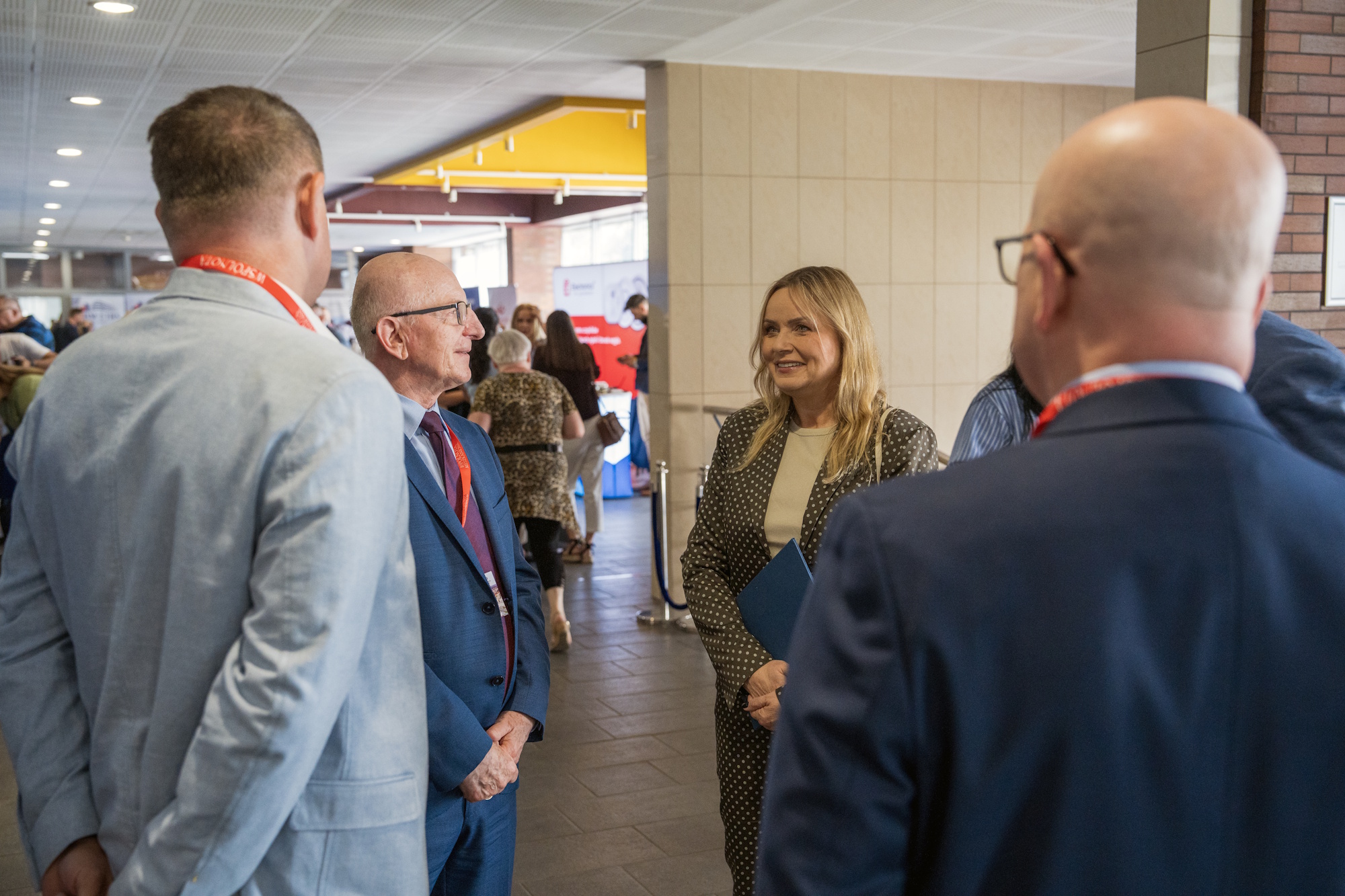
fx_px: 1494
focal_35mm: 40
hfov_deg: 48.5
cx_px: 672
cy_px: 448
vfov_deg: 33.4
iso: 3200
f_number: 4
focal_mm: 40
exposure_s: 1/125
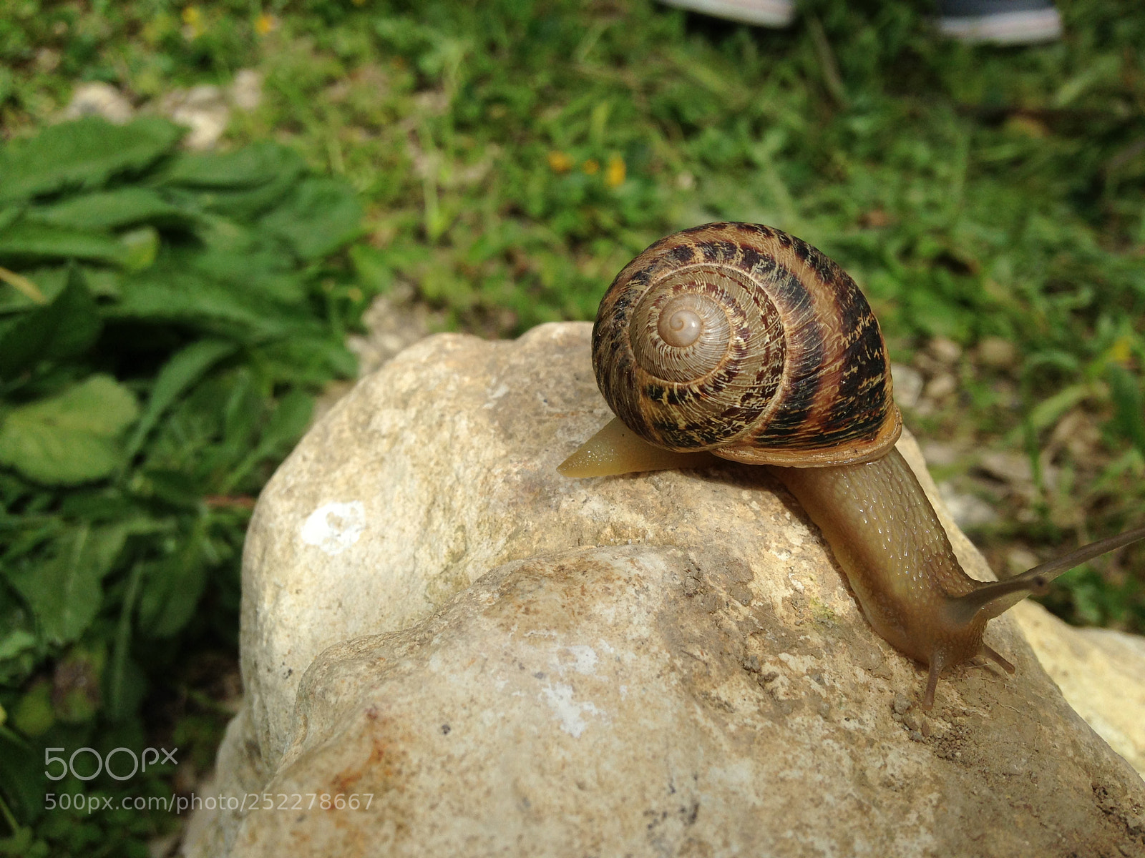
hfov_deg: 55.4
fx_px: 1092
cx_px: 572
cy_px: 429
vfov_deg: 42.9
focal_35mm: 33
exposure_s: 1/1808
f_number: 2.4
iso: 50
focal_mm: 4.13
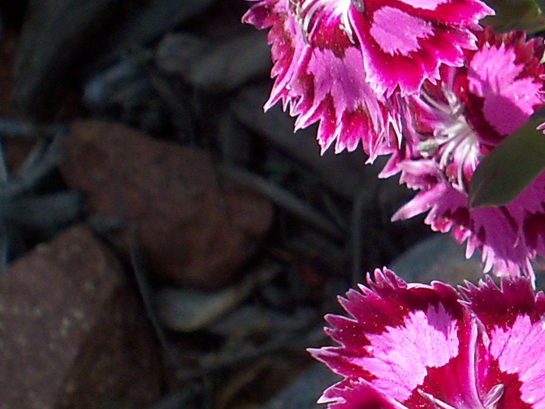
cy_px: 181
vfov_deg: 6.0
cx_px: 948
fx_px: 3874
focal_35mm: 246
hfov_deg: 7.8
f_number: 4.7
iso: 80
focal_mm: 11.2
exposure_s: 1/250
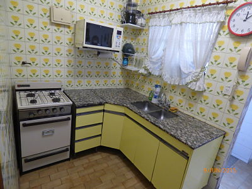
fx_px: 146
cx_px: 126
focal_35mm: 20
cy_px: 94
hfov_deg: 81.7
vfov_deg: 66.0
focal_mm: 3.58
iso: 400
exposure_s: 1/25
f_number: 2.8
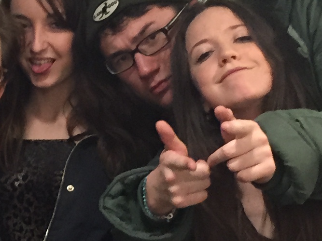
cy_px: 150
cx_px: -58
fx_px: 1321
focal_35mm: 142
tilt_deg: -7.6
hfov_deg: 13.5
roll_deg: +1.0
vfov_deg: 10.4
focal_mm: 4.15
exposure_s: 1/30
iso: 200
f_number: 2.2
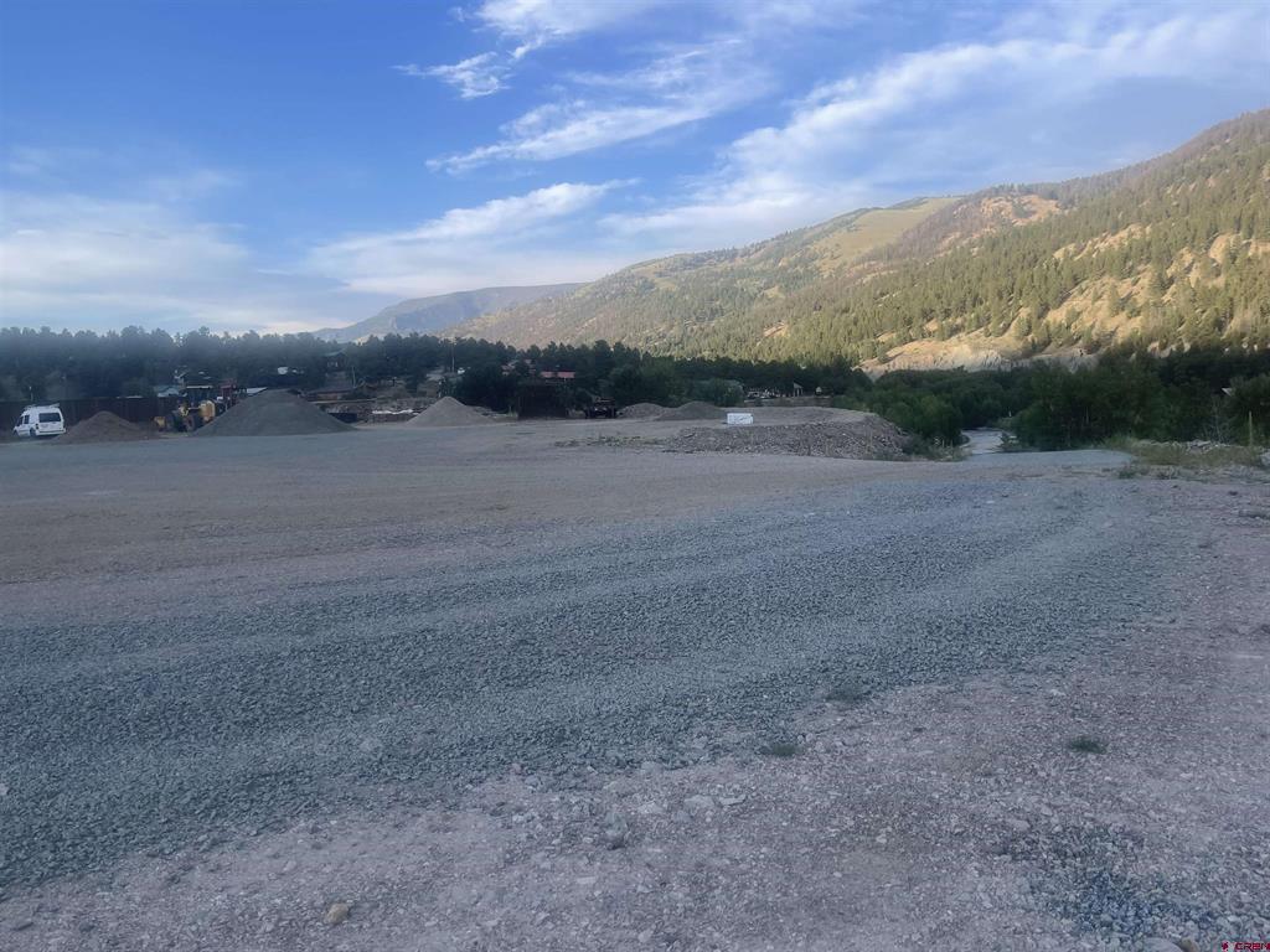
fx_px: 917
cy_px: 476
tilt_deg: -6.0
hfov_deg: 69.4
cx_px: 635
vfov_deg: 54.9
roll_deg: +2.1
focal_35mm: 25
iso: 32
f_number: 1.6
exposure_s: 1/1130
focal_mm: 5.1
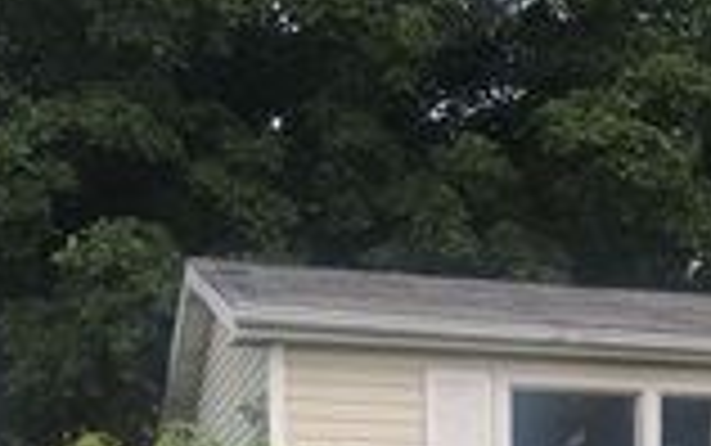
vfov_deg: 10.9
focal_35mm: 116
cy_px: 674
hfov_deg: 16.4
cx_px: 1062
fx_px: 2249
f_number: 1.8
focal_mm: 3.98
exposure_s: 1/130
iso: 25
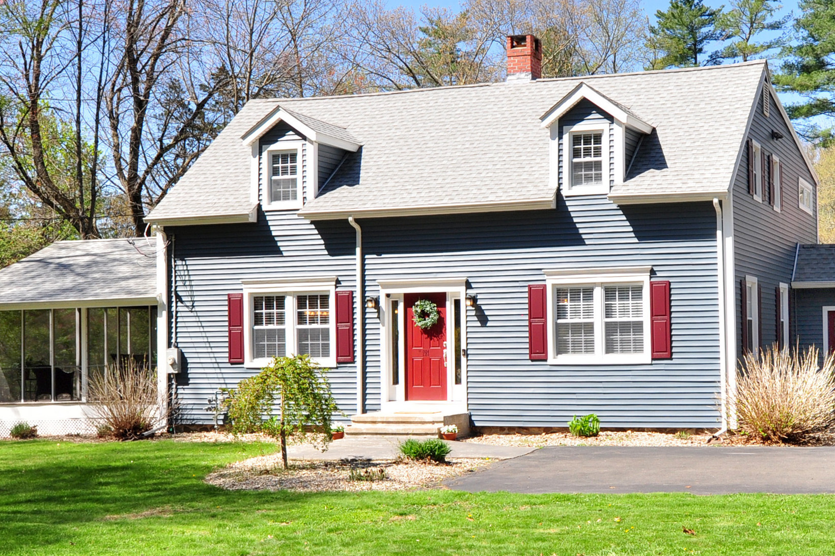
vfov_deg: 25.5
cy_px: 311
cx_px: 599
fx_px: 1229
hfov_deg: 36.8
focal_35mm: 53
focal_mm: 20
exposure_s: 1/250
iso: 250
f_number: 8
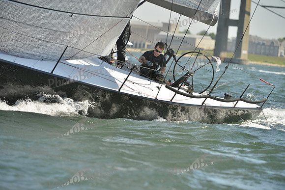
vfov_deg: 5.5
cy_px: 95
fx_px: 1980
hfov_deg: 8.2
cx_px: 142
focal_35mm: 250
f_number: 4.5
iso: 200
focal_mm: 250
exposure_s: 1/800
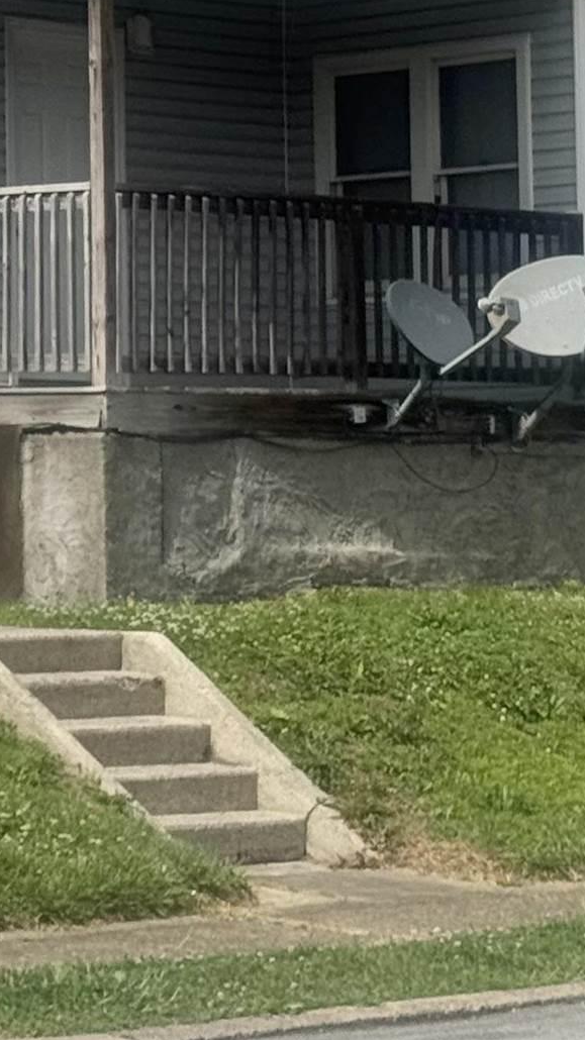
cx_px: -249
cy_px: 59
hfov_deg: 7.7
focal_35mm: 156
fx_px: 4304
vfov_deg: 13.6
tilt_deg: +6.2
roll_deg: -0.6
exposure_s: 1/9009
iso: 64
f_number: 1.78
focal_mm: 6.76
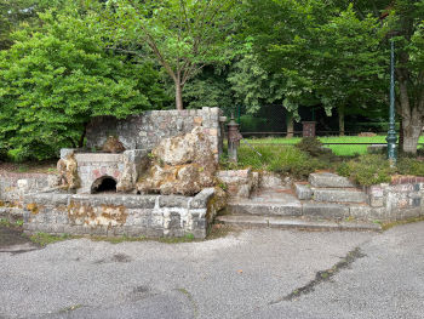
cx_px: 212
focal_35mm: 24
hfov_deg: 71.6
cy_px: 160
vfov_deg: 56.9
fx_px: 294
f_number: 1.78
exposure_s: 1/602
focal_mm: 6.76
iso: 80
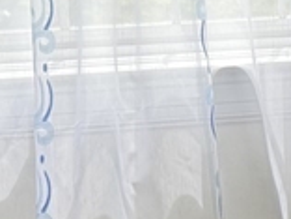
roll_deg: +0.0
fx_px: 1328
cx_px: 446
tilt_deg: -12.6
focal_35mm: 158
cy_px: 15
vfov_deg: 9.3
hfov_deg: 11.9
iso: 100
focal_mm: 6.76
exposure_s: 1/272
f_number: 1.78
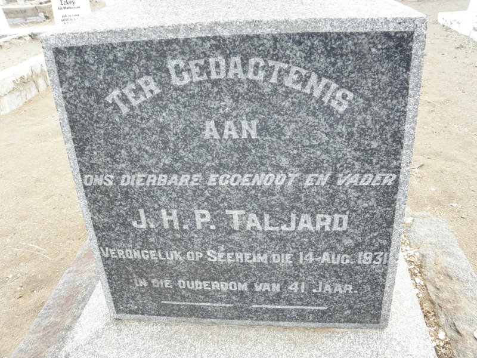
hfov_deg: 67.3
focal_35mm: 26
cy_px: 179
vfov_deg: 53.1
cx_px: 238
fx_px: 358
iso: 200
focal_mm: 4.6
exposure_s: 1/50
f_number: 6.3
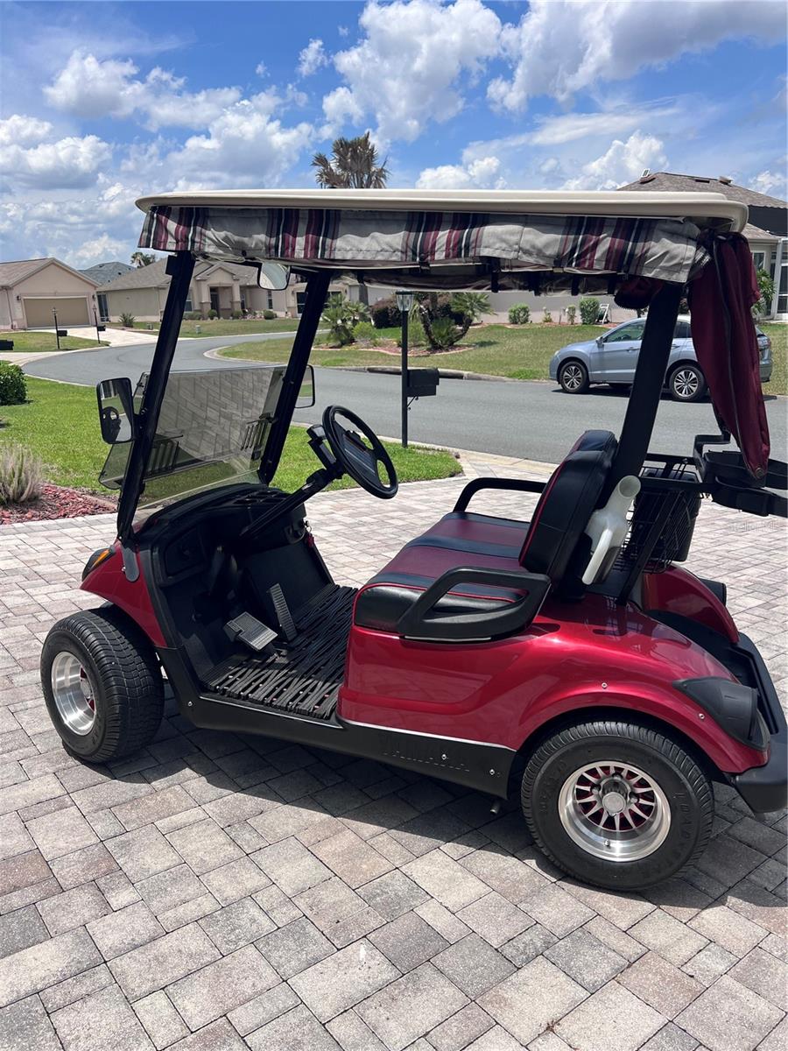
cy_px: 526
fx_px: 789
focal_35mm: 26
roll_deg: +4.0
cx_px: 394
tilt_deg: -14.3
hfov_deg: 53.1
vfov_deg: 67.3
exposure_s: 1/5319
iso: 50
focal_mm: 5.7
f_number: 1.5
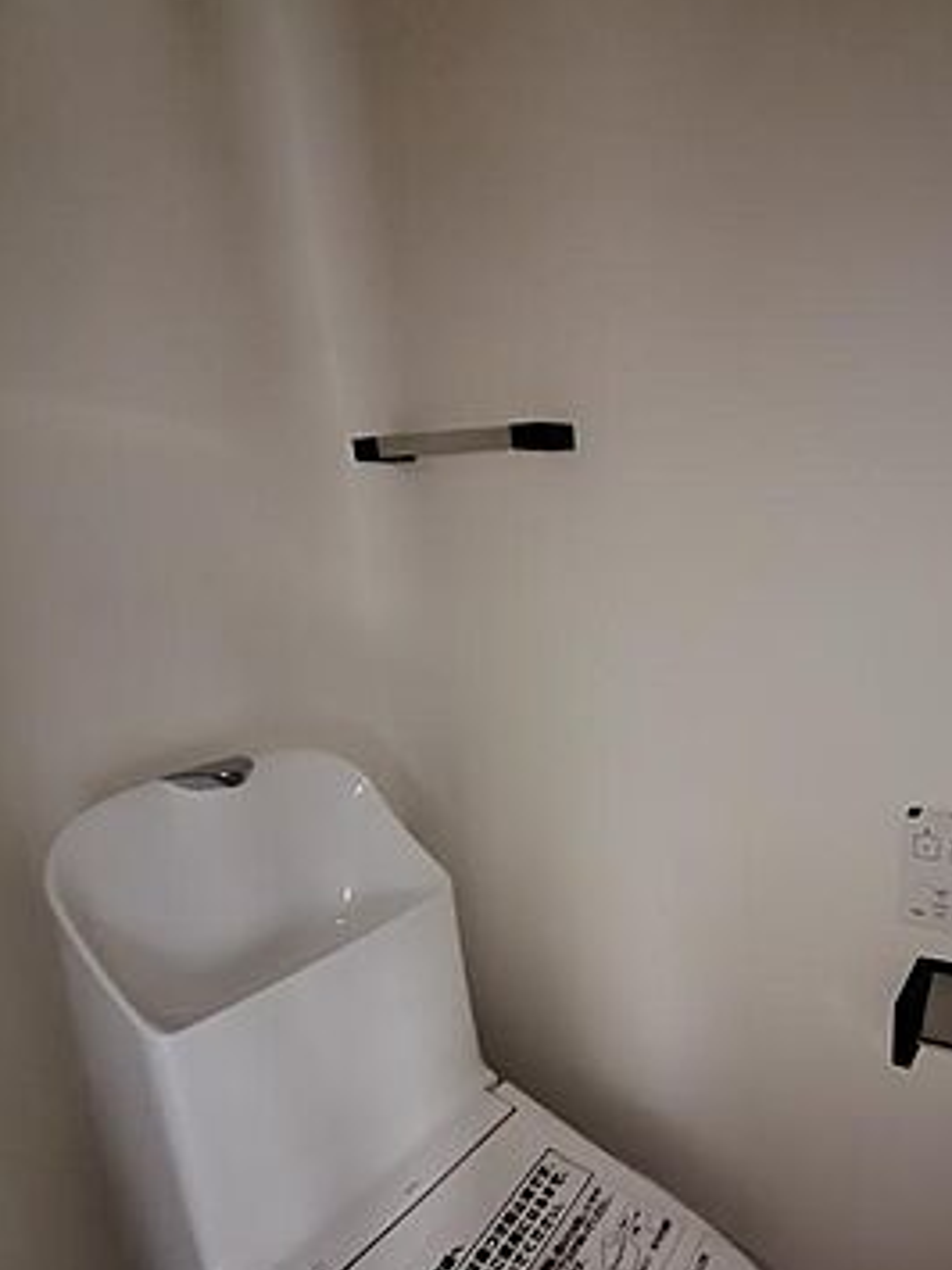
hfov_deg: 58.7
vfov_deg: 74.7
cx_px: 684
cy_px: 816
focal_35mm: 22
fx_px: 807
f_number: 2.2
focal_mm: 2.16
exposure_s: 1/30
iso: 1539
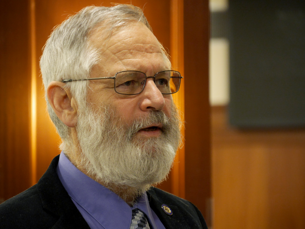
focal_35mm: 230
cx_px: 152
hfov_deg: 8.6
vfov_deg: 6.5
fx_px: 2027
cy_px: 114
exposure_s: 1/25
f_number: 5.5
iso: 1600
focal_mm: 115
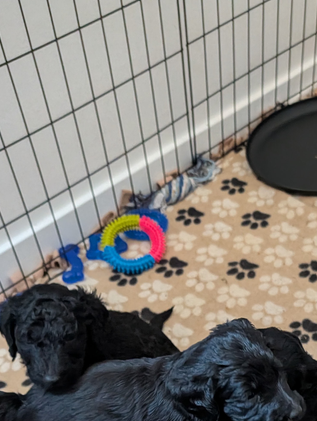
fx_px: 609
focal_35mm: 50
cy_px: 435
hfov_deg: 28.6
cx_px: 248
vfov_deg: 34.2
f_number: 1.68
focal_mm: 6.9
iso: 1469
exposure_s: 1/71.7
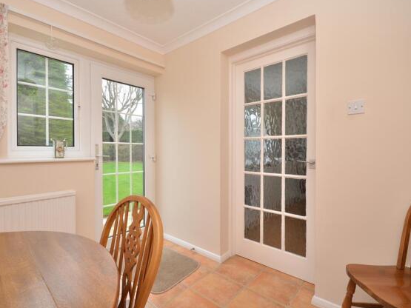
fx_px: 202
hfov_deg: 90.7
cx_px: 184
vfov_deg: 74.7
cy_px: 150
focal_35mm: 17
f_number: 9
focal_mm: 10
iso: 640
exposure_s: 1/10
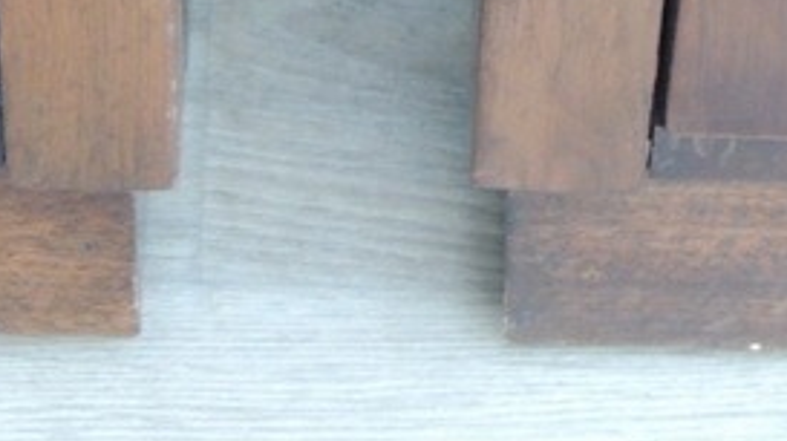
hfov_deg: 9.6
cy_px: -542
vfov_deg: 5.2
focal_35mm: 225
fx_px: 4691
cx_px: 355
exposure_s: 1/50
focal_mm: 9.8
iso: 400
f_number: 3.7
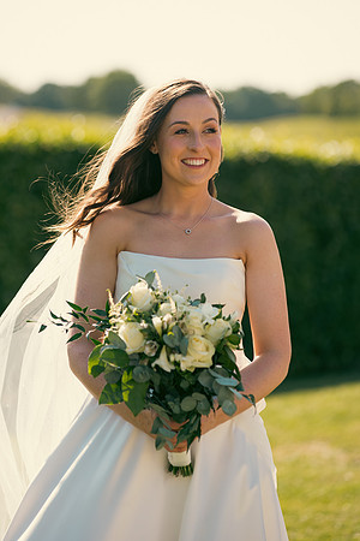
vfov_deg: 13.2
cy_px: 270
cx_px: 180
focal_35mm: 155
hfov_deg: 8.9
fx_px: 2325
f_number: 3.5
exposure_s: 1/800
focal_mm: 155
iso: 200
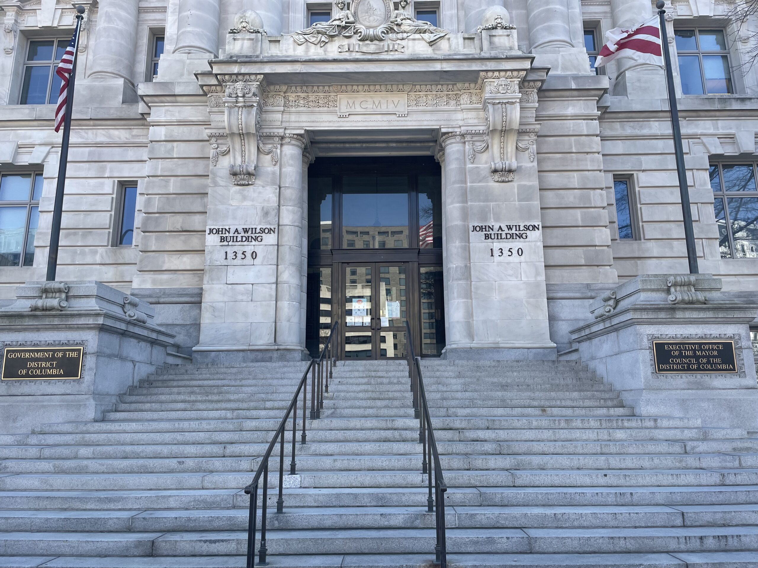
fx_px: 569
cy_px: 284
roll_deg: +0.8
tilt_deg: +13.3
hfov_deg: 67.3
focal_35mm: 26
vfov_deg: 53.1
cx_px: 379
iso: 32
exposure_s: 1/615
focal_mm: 4.2
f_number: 1.6
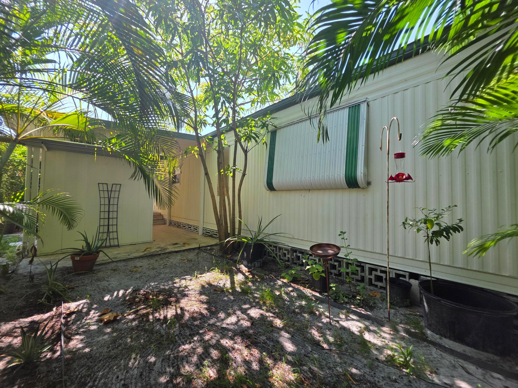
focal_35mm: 13
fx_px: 195
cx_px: 259
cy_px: 194
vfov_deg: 89.9
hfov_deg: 106.2
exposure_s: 1/493
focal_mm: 2.2
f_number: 1.9
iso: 40
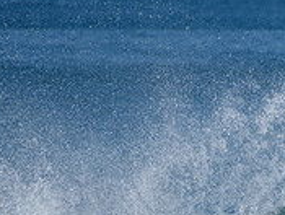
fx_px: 13118
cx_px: 301
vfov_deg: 0.9
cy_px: 291
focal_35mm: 1590
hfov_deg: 1.2
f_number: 5.6
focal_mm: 500
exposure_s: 1/2000
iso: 200
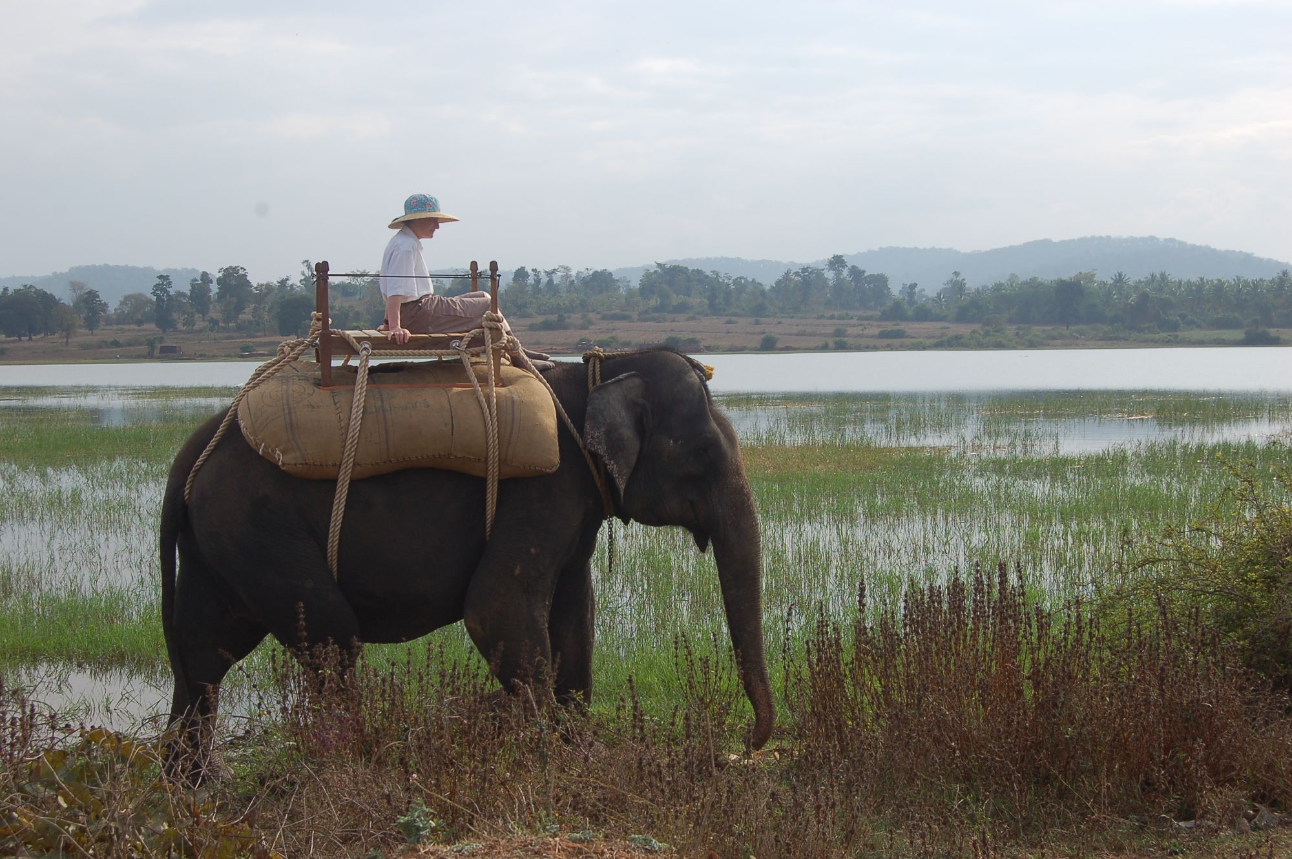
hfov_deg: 41.1
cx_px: 646
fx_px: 1721
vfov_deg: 28.0
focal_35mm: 48
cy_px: 430
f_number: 9
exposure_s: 1/320
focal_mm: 32
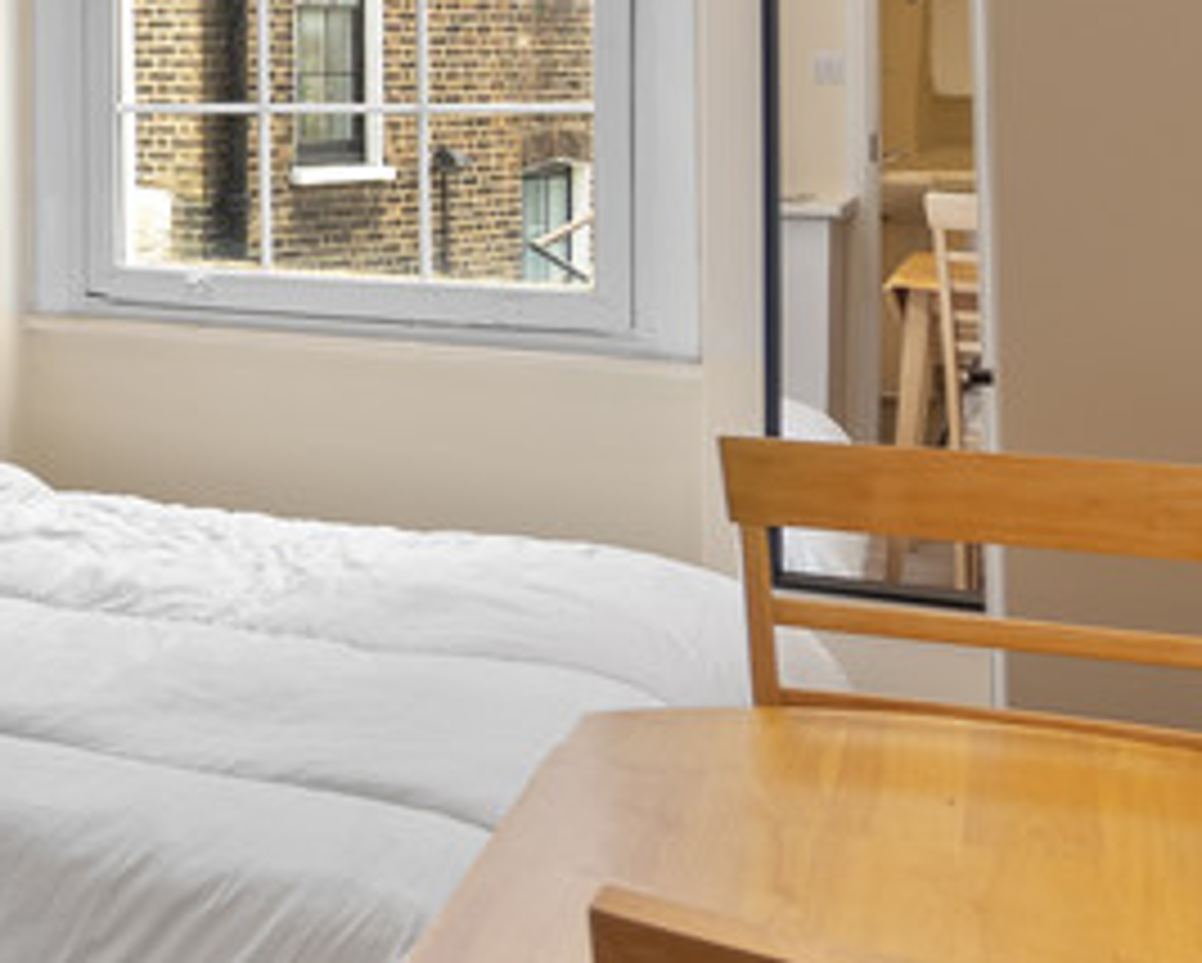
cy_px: 110
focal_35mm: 54
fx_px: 1922
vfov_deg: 27.2
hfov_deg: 29.8
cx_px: -234
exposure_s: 1/13
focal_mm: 10
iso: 100
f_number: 4
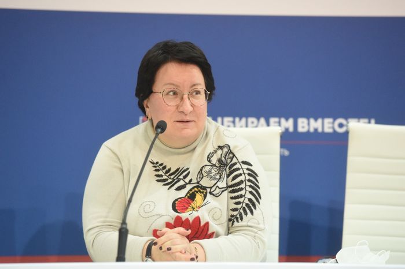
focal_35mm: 185
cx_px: 202
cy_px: 134
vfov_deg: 7.4
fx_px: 2080
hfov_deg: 11.1
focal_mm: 185
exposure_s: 1/500
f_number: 4
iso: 12800
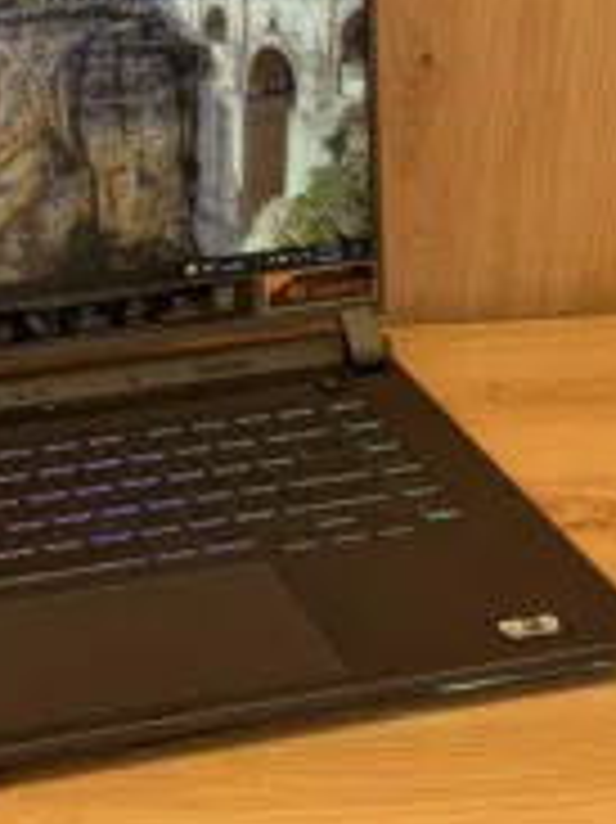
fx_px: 2494
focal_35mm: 105
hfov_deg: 13.9
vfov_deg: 18.6
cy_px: 234
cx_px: 45
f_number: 1.78
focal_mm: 6.76
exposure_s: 1/100
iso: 100
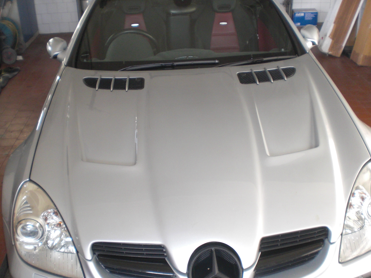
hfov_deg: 43.9
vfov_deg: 33.5
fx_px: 461
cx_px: 184
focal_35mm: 43
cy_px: 157
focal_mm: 6.3
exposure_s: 1/40
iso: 200
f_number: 3.1
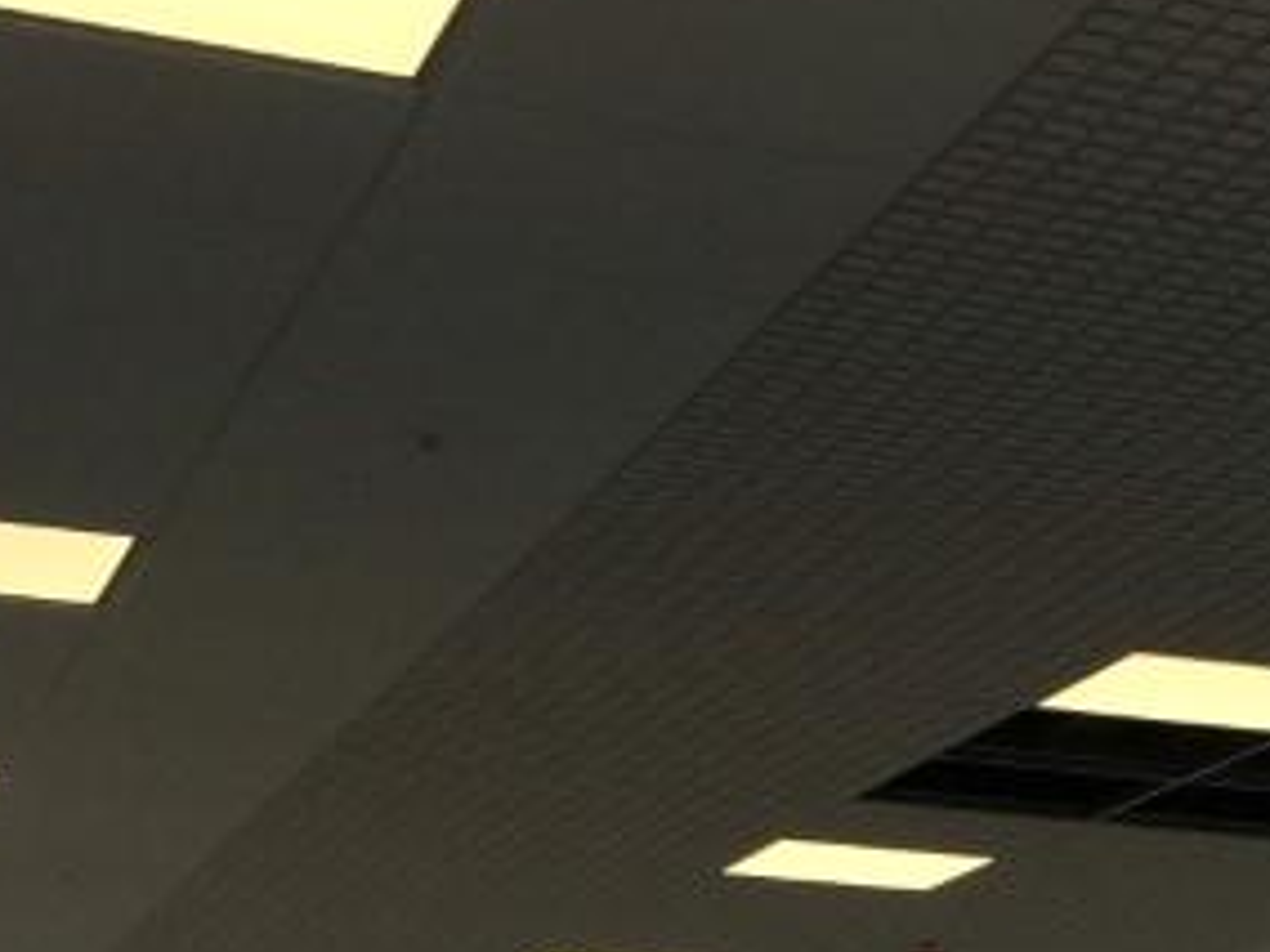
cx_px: 1373
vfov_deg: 13.0
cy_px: 1435
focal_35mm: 108
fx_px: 3962
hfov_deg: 17.6
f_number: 2.2
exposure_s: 1/494
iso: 32
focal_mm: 4.12
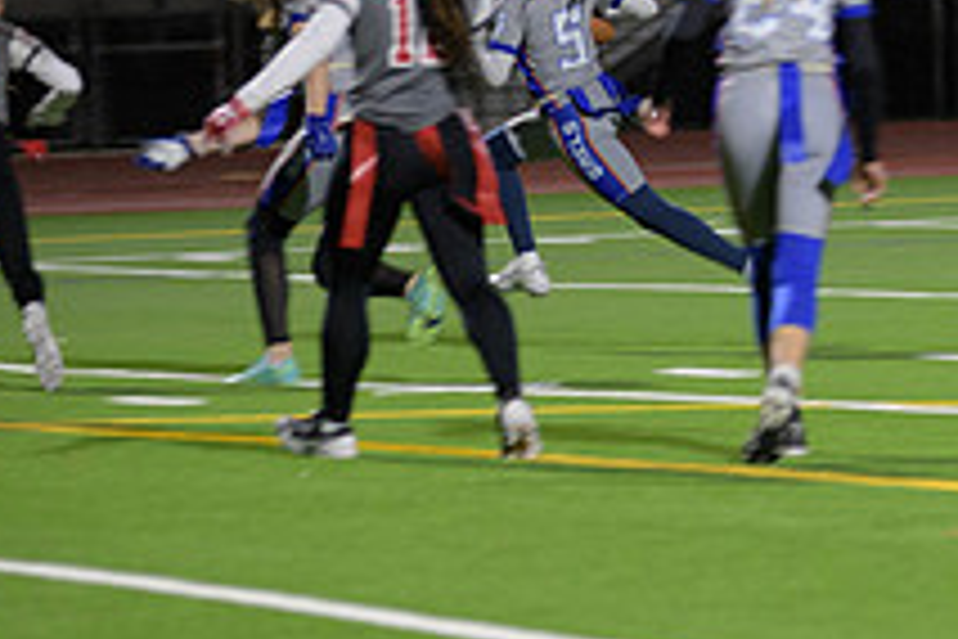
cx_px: 985
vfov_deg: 3.6
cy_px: 196
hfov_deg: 5.4
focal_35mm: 382
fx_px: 10165
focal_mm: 140
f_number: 2.8
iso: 900
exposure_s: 1/200
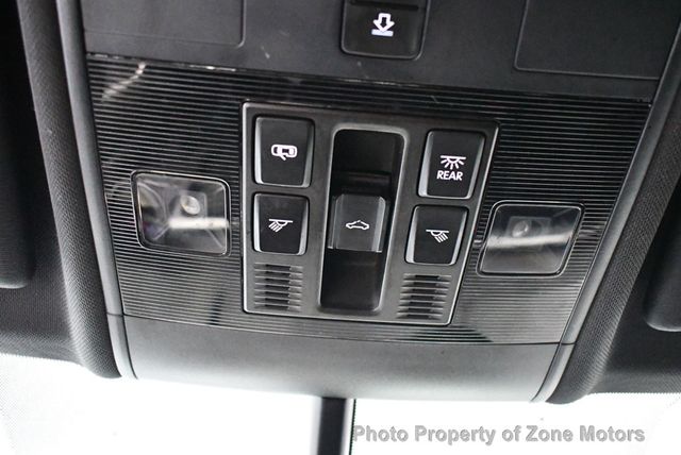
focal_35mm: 36
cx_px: 340
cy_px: 228
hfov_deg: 53.1
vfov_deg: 36.9
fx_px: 682
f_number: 3.5
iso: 12800
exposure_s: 1/60
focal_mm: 18
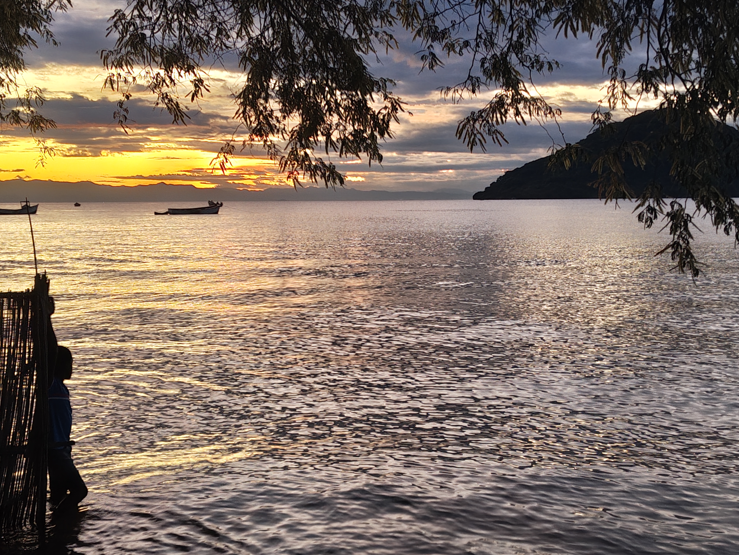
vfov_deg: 28.6
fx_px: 1089
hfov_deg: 37.5
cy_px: 275
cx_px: 376
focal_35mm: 51
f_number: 1.88
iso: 1638
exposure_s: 1/33.3
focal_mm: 5.56
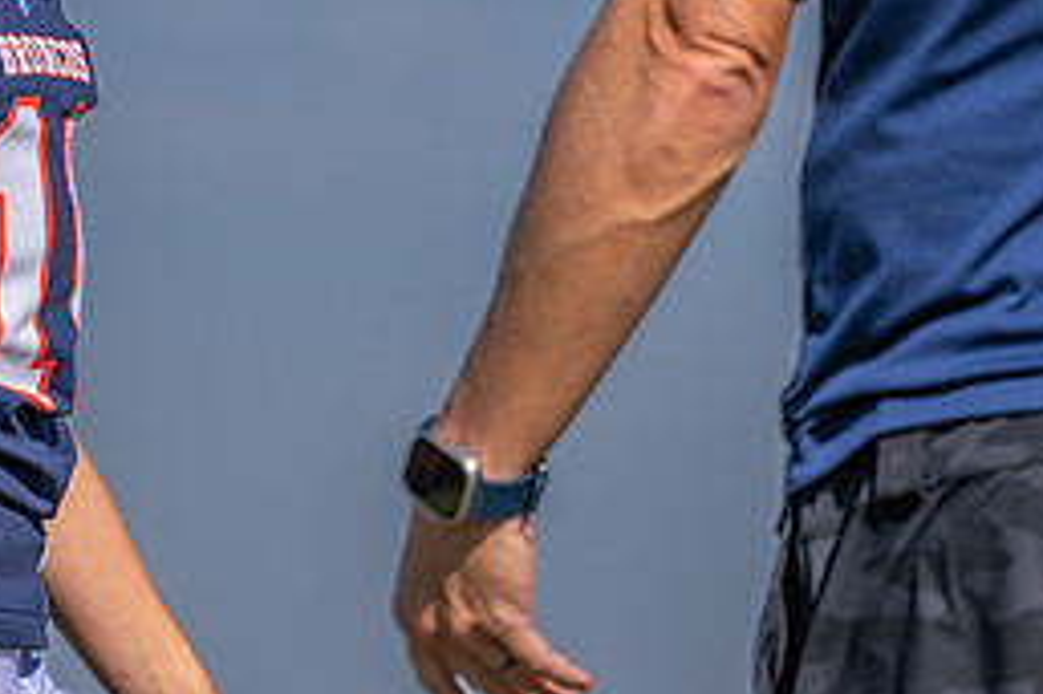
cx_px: -191
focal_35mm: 516
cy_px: -32
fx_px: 14940
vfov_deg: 2.7
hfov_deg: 4.0
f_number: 2.8
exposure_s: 1/4000
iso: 100
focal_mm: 180
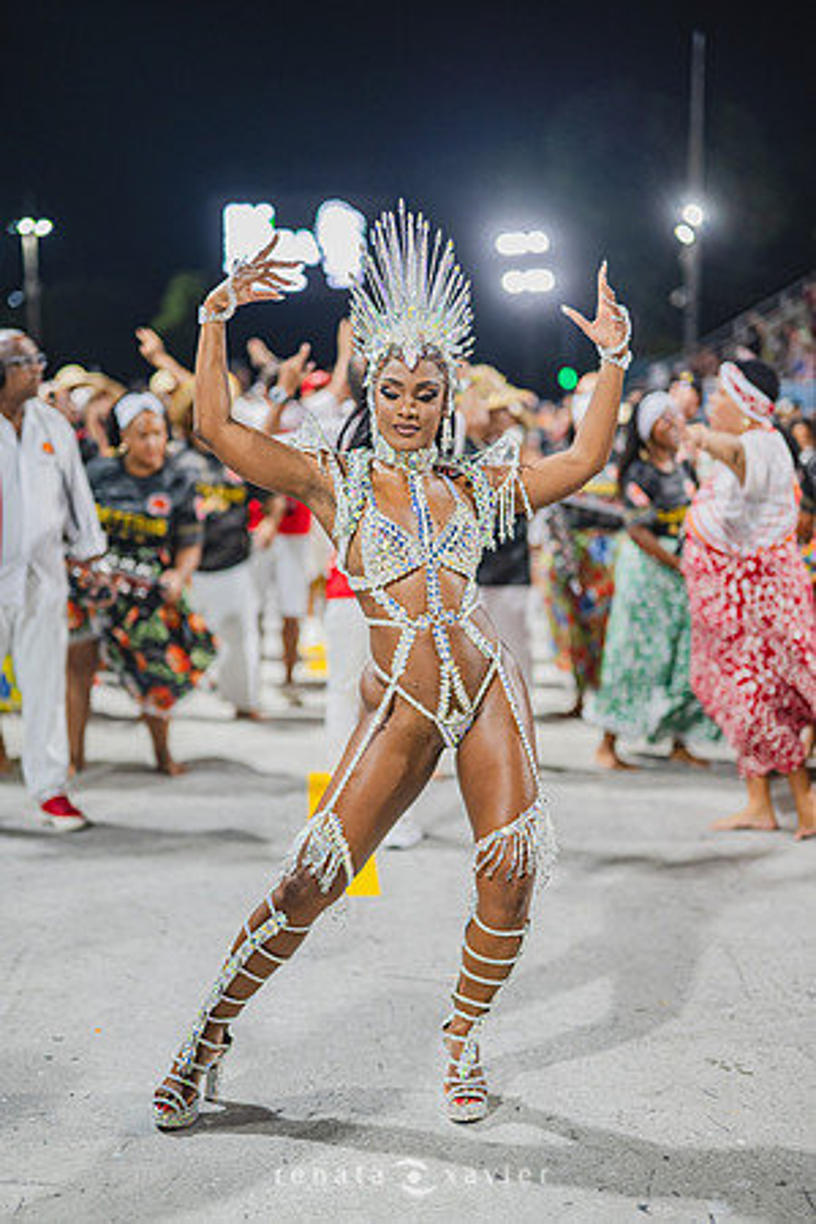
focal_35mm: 50
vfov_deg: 39.6
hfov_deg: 27.0
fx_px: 1700
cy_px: 612
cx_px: 408
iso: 1600
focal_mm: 50
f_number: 1.3
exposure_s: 1/1000
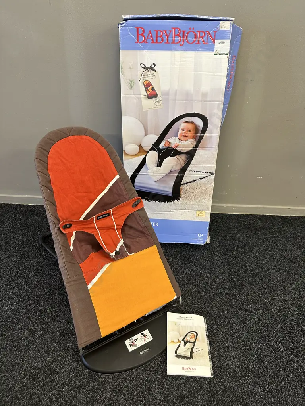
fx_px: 282
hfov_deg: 56.8
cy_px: 203
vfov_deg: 71.6
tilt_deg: -35.8
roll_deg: -1.9
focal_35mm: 24
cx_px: 152
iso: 200
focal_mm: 6.86
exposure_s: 1/100
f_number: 1.78
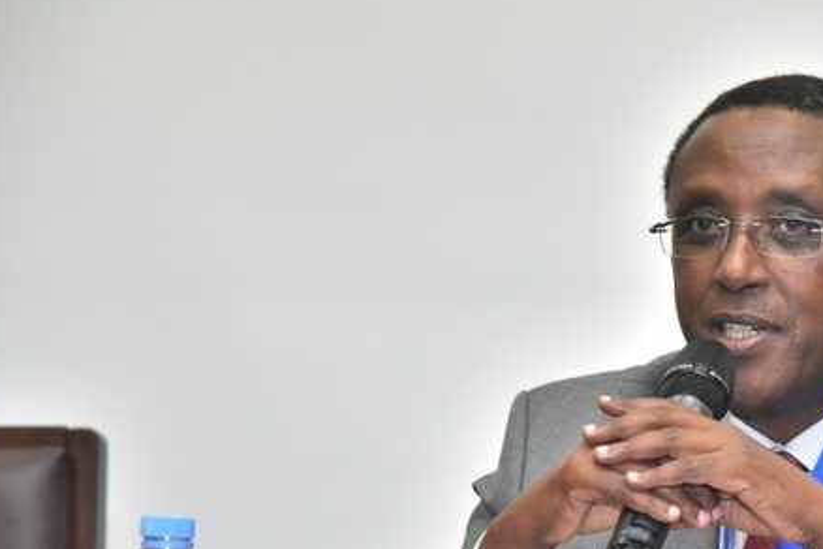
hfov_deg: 11.4
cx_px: 697
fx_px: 4092
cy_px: 429
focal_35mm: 179
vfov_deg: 7.7
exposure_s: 1/250
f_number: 5
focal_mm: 98
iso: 6400
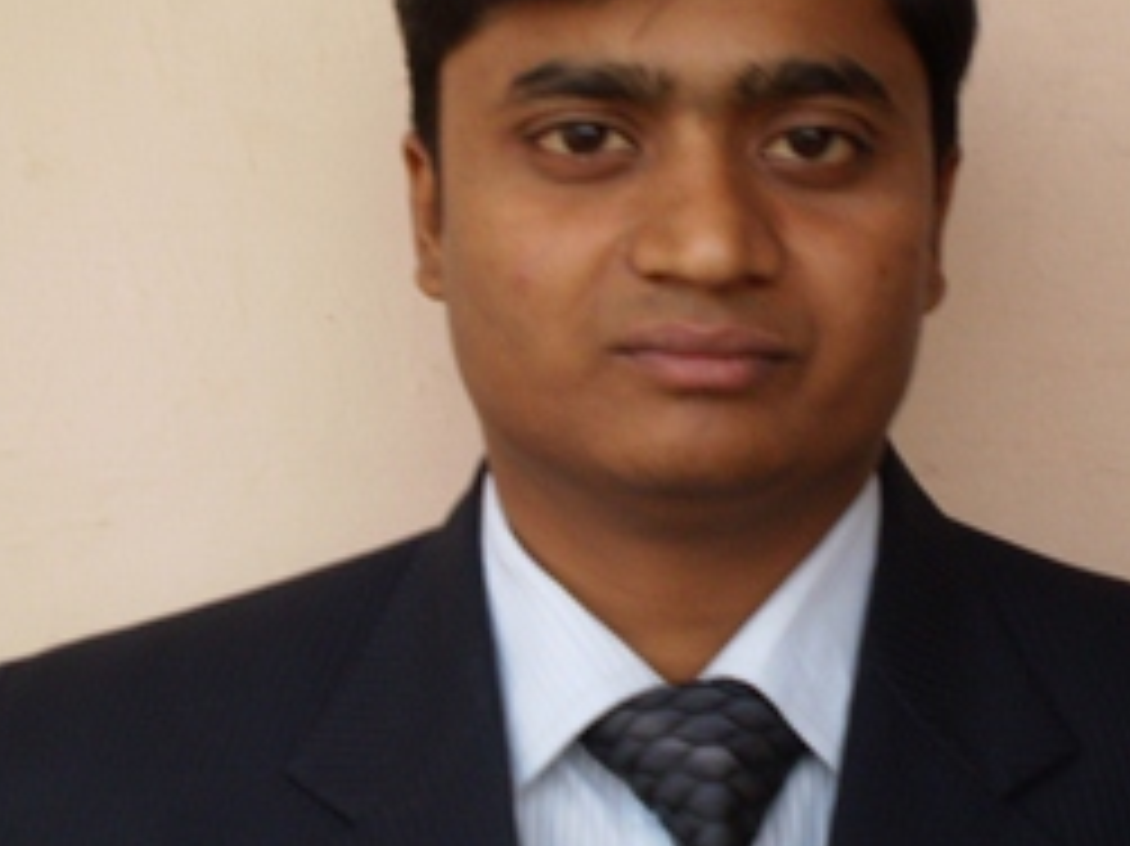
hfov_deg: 26.0
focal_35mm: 75
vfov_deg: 19.6
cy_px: 414
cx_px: 675
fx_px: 2447
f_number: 3.5
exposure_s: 1/15
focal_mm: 7.4
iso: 125
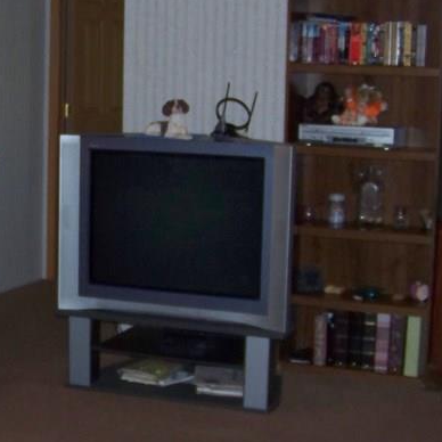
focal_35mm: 84
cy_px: 212
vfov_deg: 20.6
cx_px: 97
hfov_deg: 20.4
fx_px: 1213
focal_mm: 5.85
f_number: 2.8
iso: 200
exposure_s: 1/30
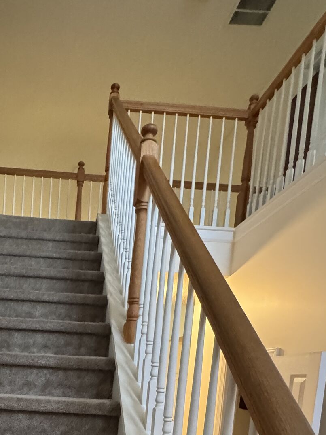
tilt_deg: -5.8
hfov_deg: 43.9
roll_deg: -2.5
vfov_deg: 51.1
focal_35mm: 30
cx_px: 52
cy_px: 412
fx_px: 377
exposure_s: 1/60
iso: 1250
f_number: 2.2
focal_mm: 2.22
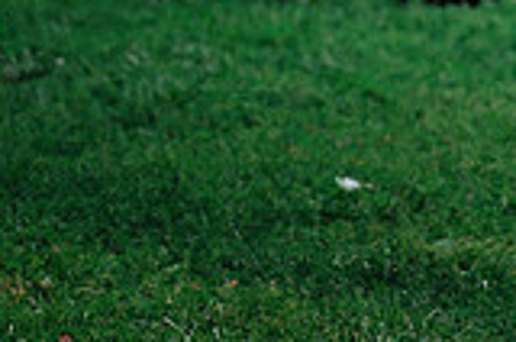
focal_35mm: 346
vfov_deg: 3.9
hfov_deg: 5.9
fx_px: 4949
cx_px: 609
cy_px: -308
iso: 1600
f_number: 2.8
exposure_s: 1/100
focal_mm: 56.3
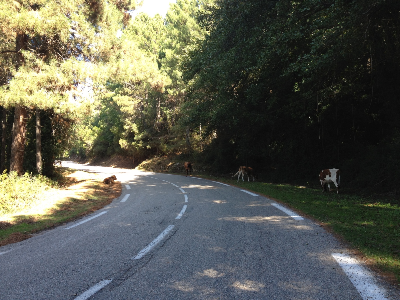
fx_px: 404
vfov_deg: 40.7
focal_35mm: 35
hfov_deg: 52.6
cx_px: 200
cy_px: 150
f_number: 2.4
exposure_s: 1/150
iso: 64
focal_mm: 4.28
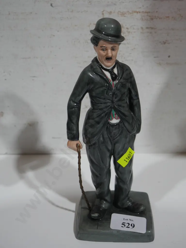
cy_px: 124
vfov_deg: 35.5
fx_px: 387
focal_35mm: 54
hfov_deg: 27.0
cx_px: 93
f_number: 5.3
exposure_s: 1/60
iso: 400
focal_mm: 27
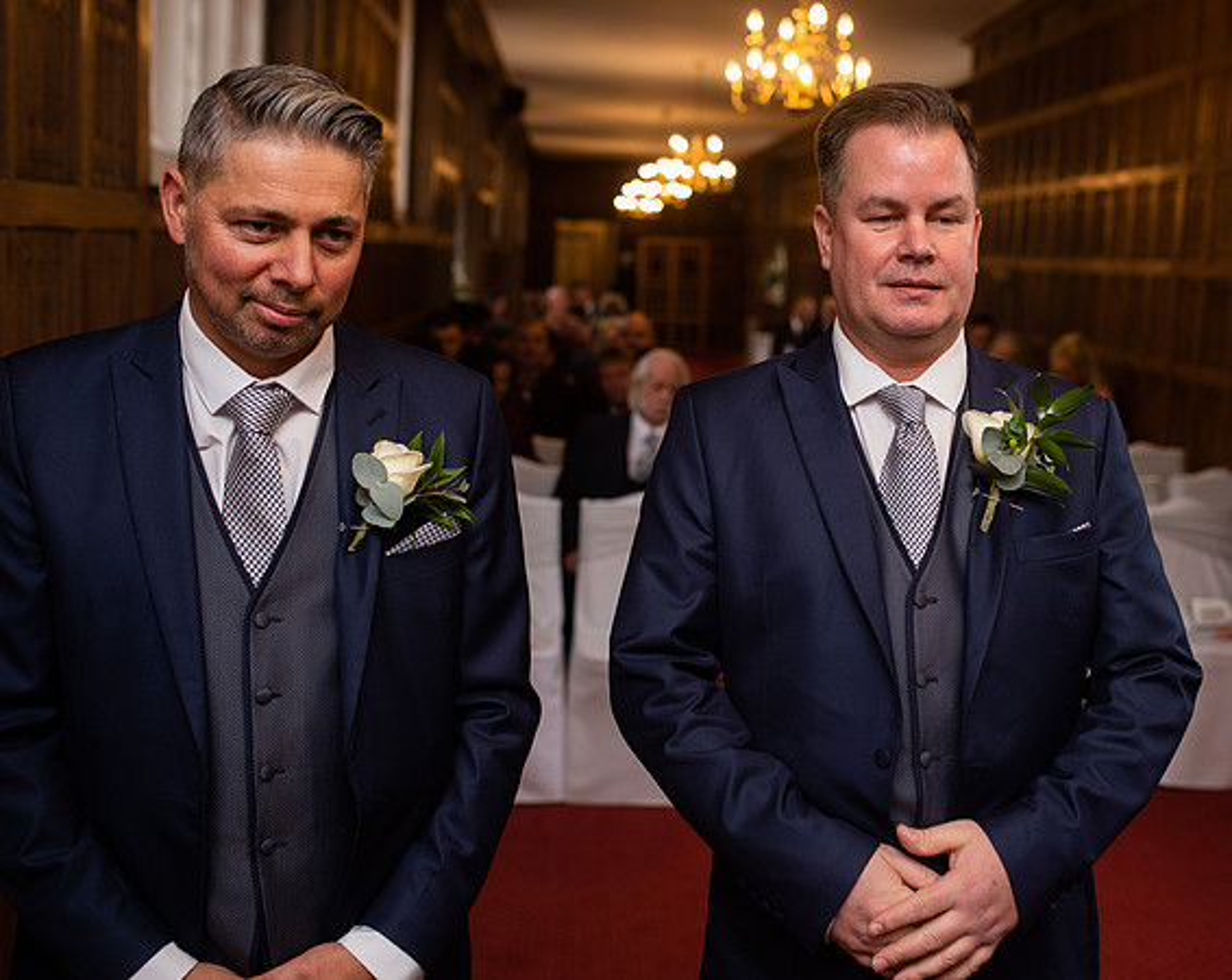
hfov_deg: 42.6
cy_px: 447
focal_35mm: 43
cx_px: 803
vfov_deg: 34.8
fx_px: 1560
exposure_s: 1/100
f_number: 2.8
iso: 250
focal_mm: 35
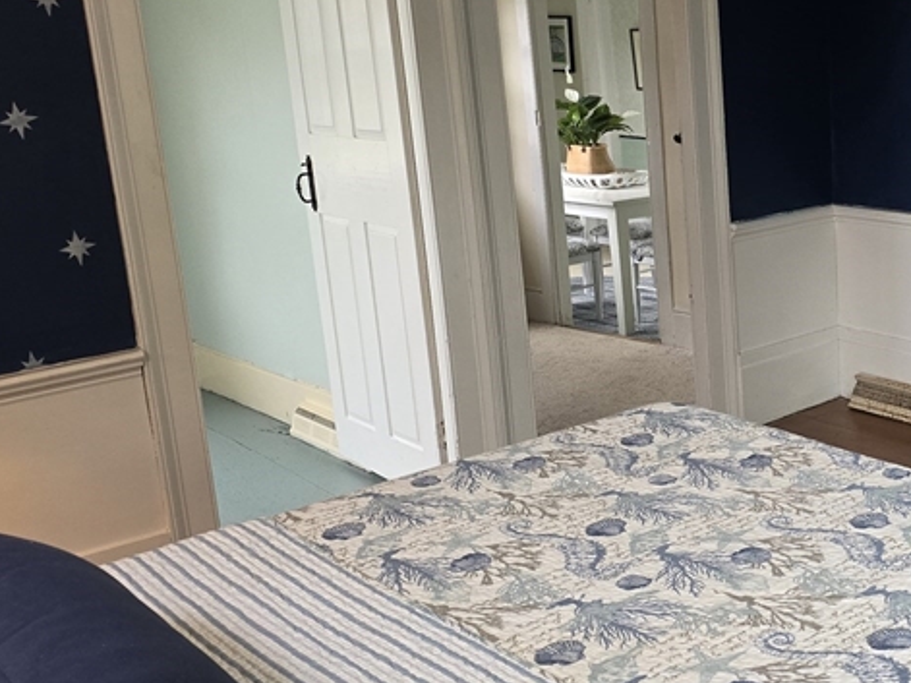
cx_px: 783
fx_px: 1316
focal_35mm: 50
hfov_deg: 36.3
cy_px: 300
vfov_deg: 29.1
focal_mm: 6.3
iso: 250
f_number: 1.7
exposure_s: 1/120
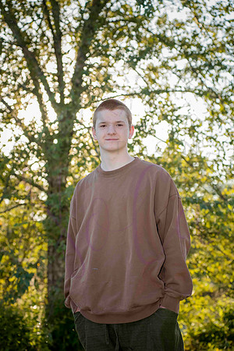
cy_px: 176
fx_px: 780
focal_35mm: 80
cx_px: 117
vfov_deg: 25.4
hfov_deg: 17.1
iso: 400
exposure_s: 1/400
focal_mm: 80
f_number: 5
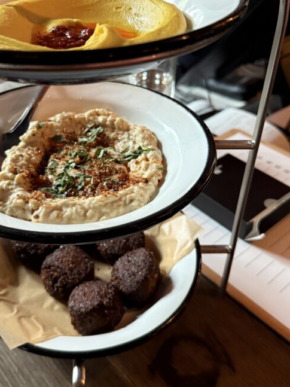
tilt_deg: -35.5
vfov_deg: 48.7
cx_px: 113
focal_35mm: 38
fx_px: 425
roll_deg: -0.9
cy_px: 157
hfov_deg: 37.5
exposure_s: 1/33
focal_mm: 6.76
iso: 640
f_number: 1.78
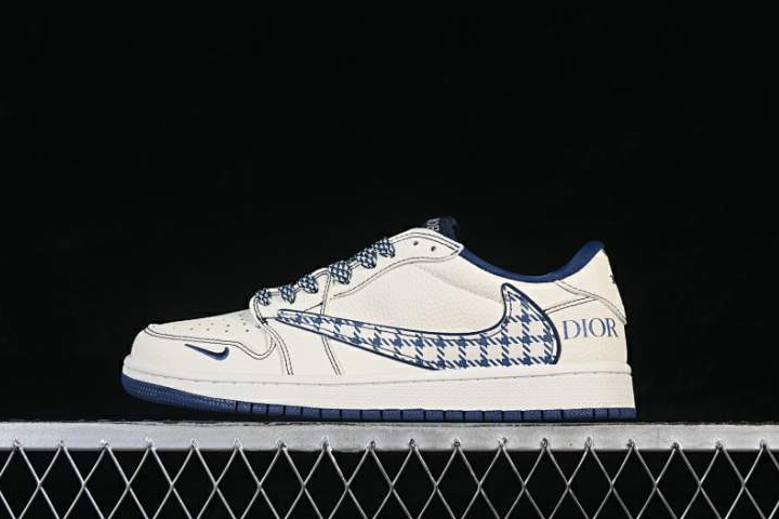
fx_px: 1644
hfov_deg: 26.7
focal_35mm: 76
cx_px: 387
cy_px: 260
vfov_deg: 17.9
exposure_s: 1/80
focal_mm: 50
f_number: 8
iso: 160
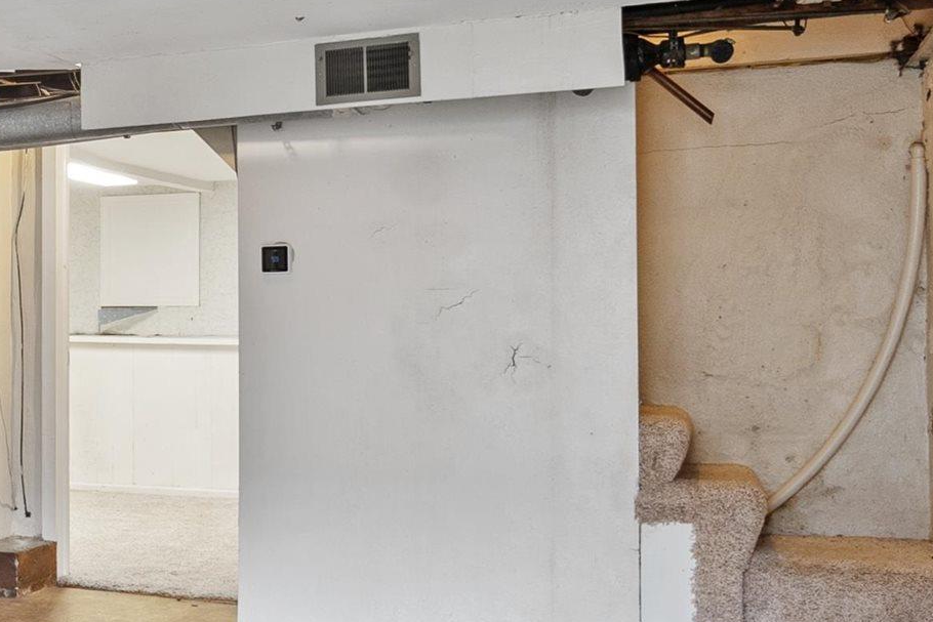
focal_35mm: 54
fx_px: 1400
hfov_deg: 32.2
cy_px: 321
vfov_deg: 25.1
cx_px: -109
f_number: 8
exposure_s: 1/2.5
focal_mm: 11
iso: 250
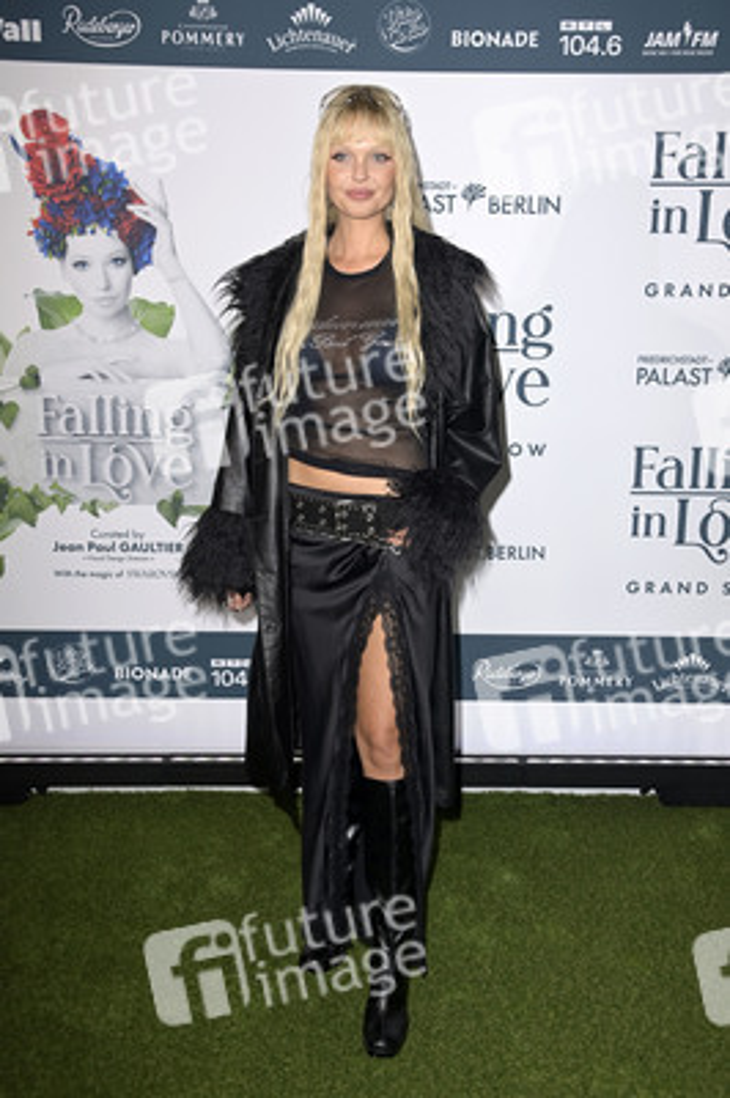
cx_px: 365
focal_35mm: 40
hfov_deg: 33.3
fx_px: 1219
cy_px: 549
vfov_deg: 48.5
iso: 640
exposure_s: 1/250
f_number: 5.6
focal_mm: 40
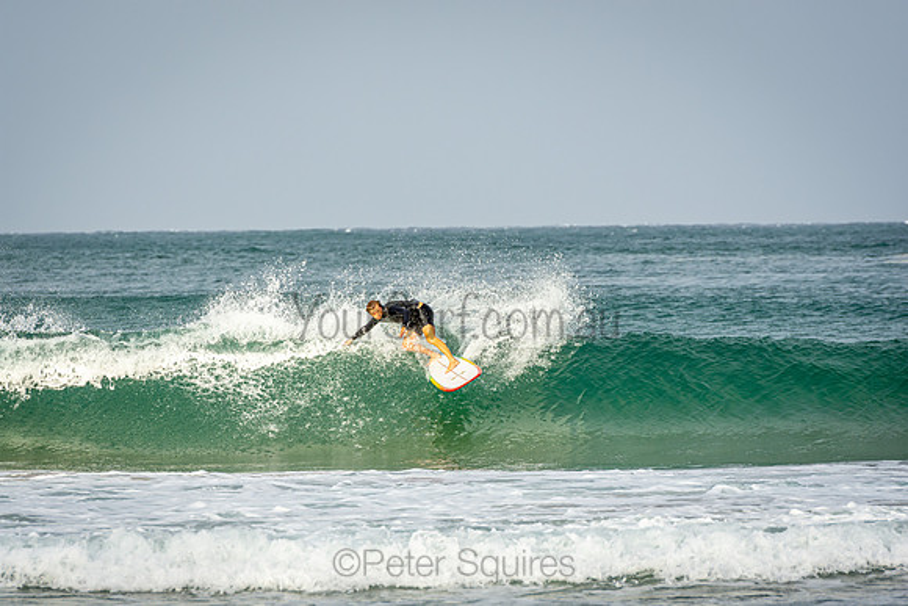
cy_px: 303
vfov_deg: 4.6
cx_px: 454
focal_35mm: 300
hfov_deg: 6.9
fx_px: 7568
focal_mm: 200
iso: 200
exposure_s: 1/1000
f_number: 5.6
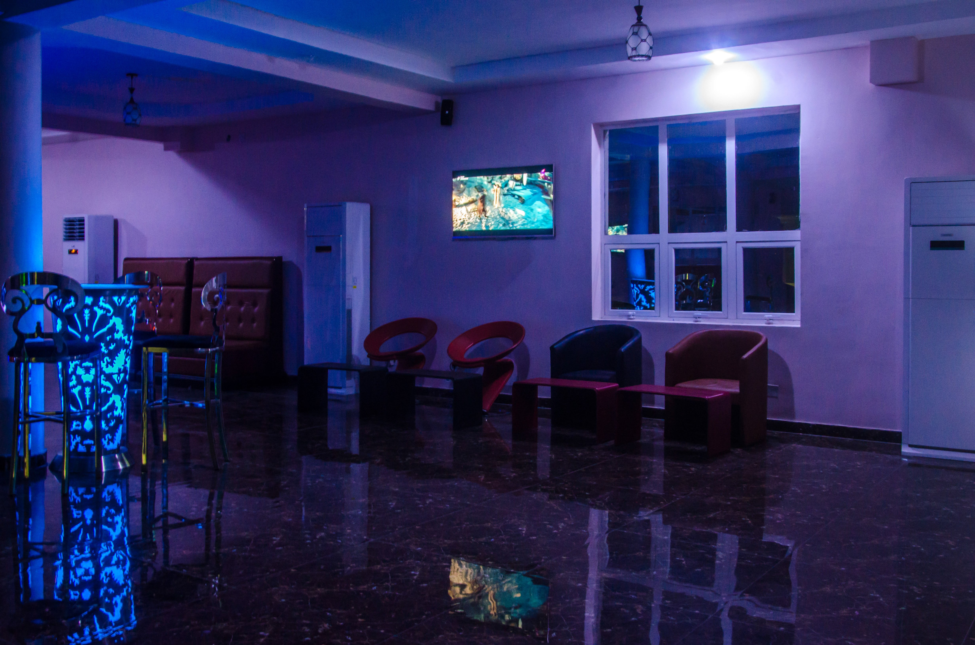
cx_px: 488
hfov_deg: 57.3
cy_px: 322
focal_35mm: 33
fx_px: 892
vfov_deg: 39.8
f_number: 10
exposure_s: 1/2.5
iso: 1600
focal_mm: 22
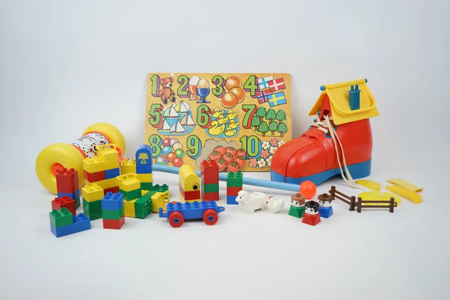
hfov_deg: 47.4
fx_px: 512
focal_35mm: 41
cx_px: 225
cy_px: 150
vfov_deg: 32.6
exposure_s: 1/80
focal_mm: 41
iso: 100
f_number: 5.6
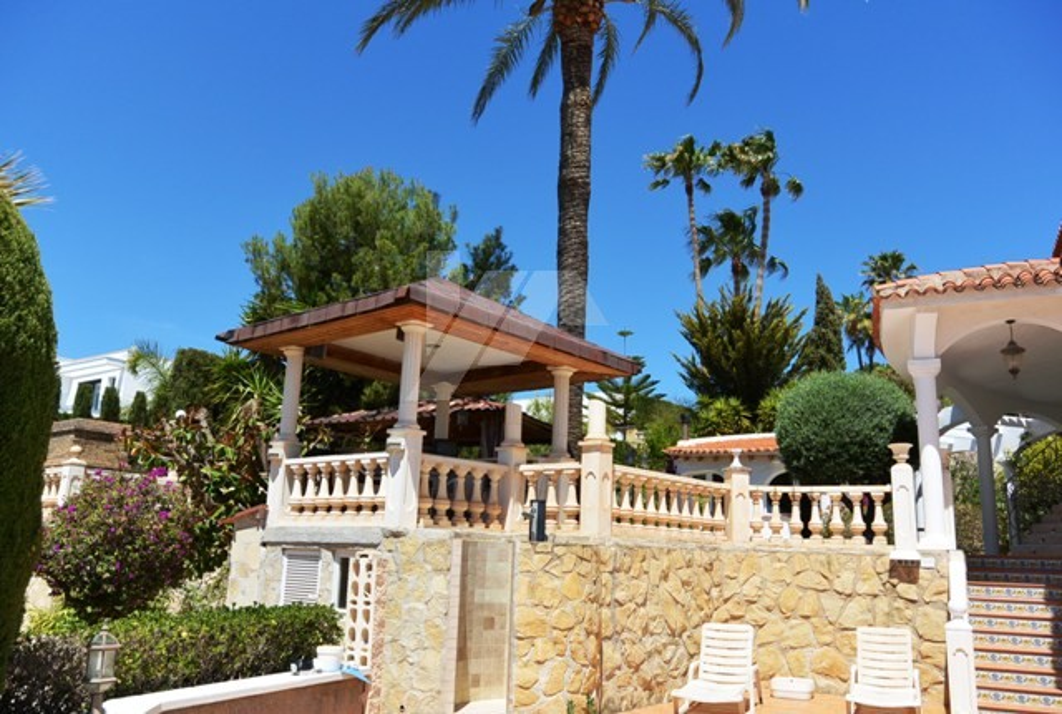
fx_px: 857
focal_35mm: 29
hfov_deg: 63.5
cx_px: 531
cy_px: 357
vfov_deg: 45.2
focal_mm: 11
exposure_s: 1/1000
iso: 100
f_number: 4
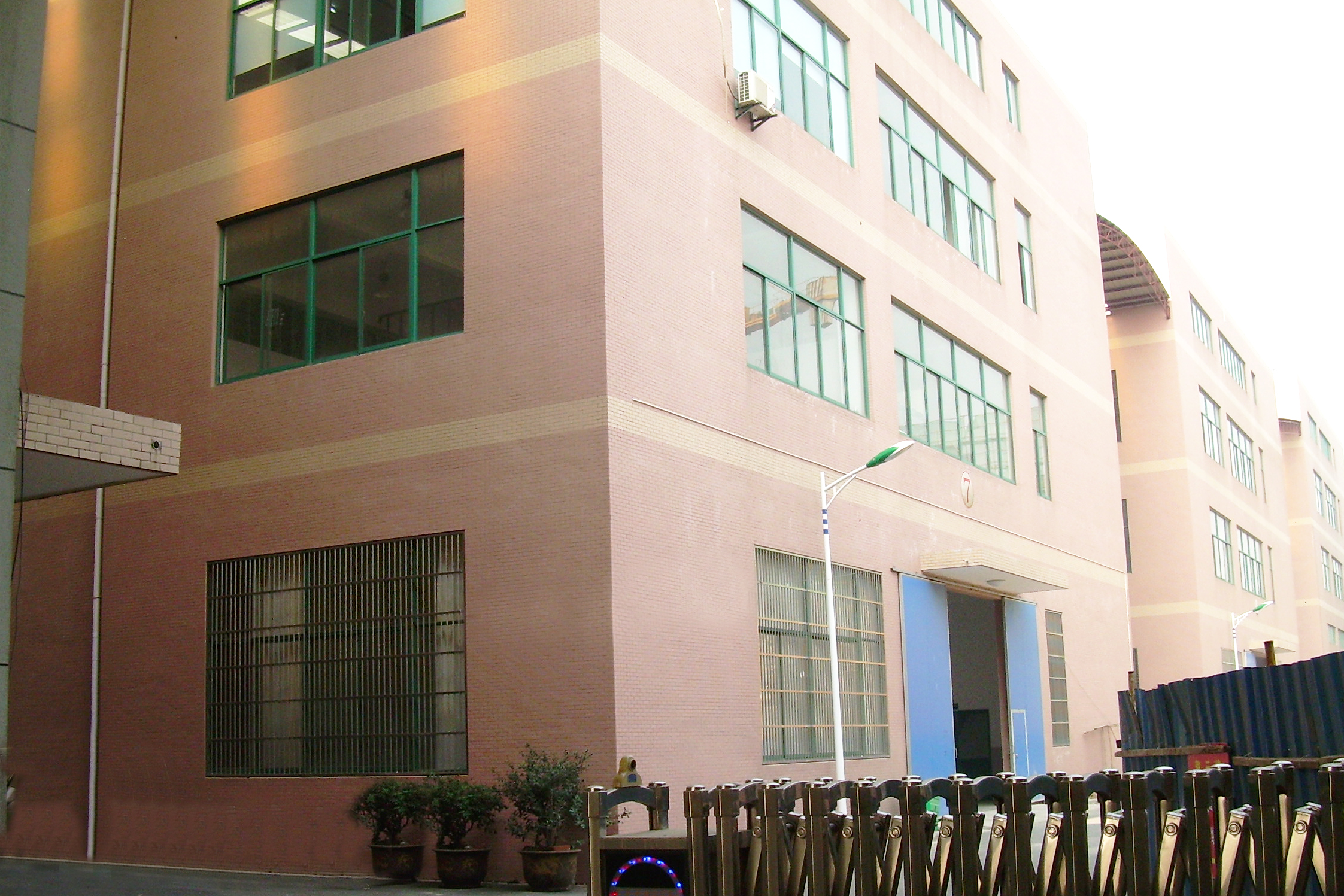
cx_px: 669
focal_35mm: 40
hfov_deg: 48.5
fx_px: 1493
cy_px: 461
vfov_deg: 33.4
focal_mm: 6.3
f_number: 4.6
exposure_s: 1/193
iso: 50
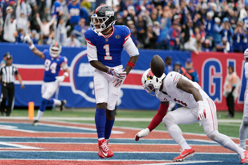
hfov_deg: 11.4
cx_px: 124
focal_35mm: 180
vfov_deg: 7.6
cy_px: 82
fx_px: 1240
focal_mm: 180
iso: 400
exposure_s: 1/2500
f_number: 2.8
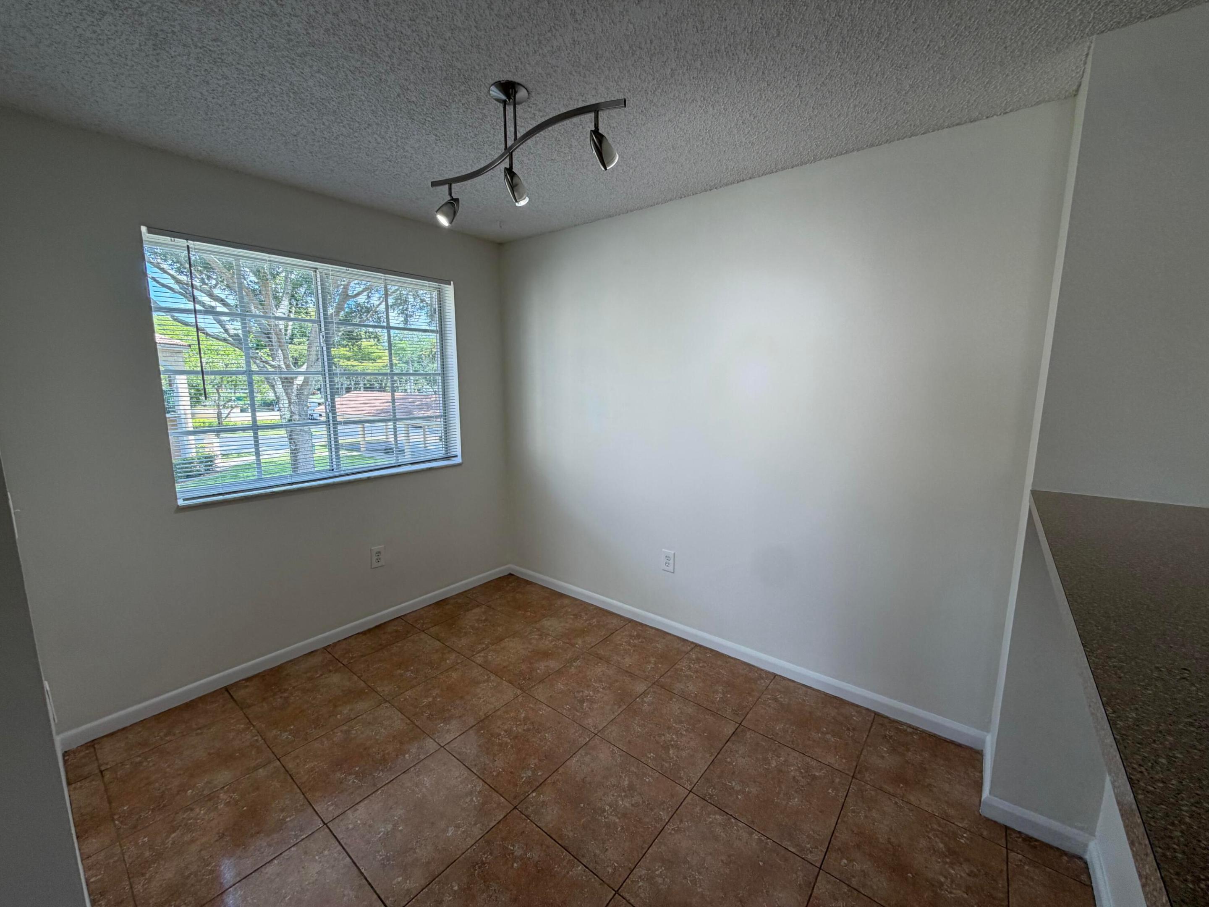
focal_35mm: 14
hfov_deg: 102.1
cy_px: 454
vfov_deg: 85.7
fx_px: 489
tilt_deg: -9.2
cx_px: 604
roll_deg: +0.0
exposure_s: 1/120
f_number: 2.2
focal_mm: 2.22
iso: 64
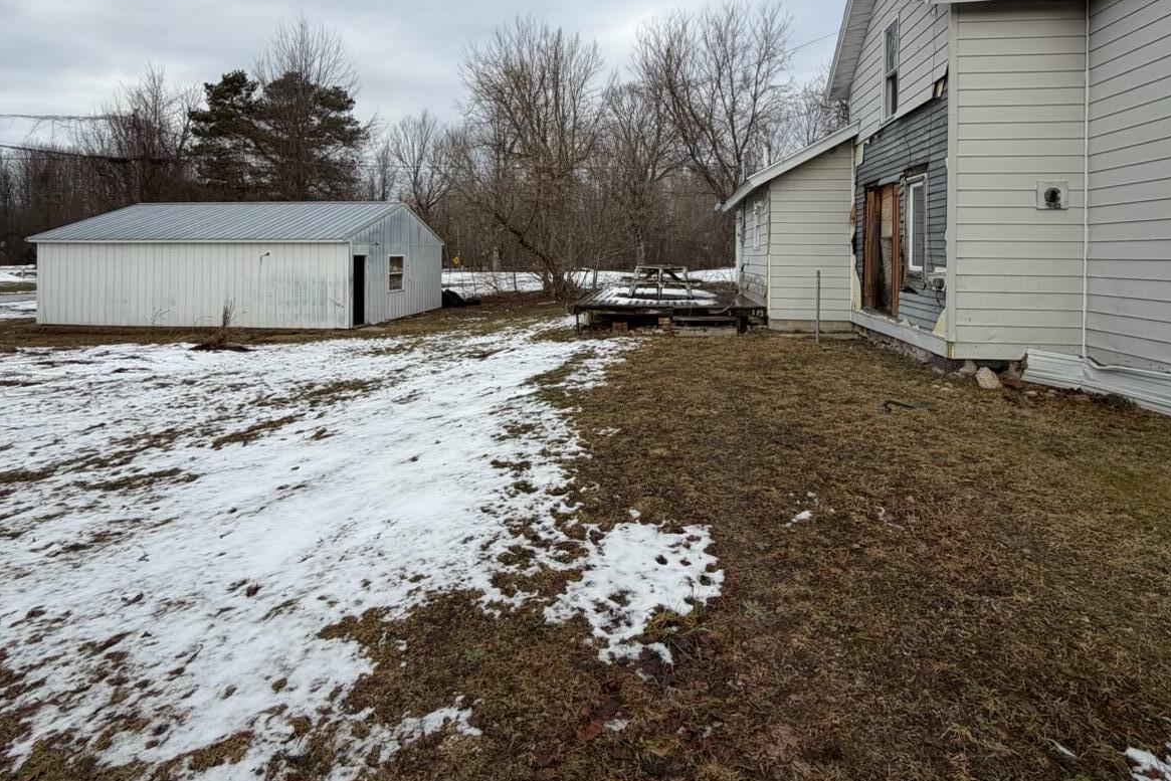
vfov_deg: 60.4
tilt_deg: -0.4
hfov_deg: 84.0
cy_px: 257
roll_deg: -0.5
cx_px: 602
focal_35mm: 20
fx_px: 651
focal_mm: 2.22
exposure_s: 1/770
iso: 25
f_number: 2.2
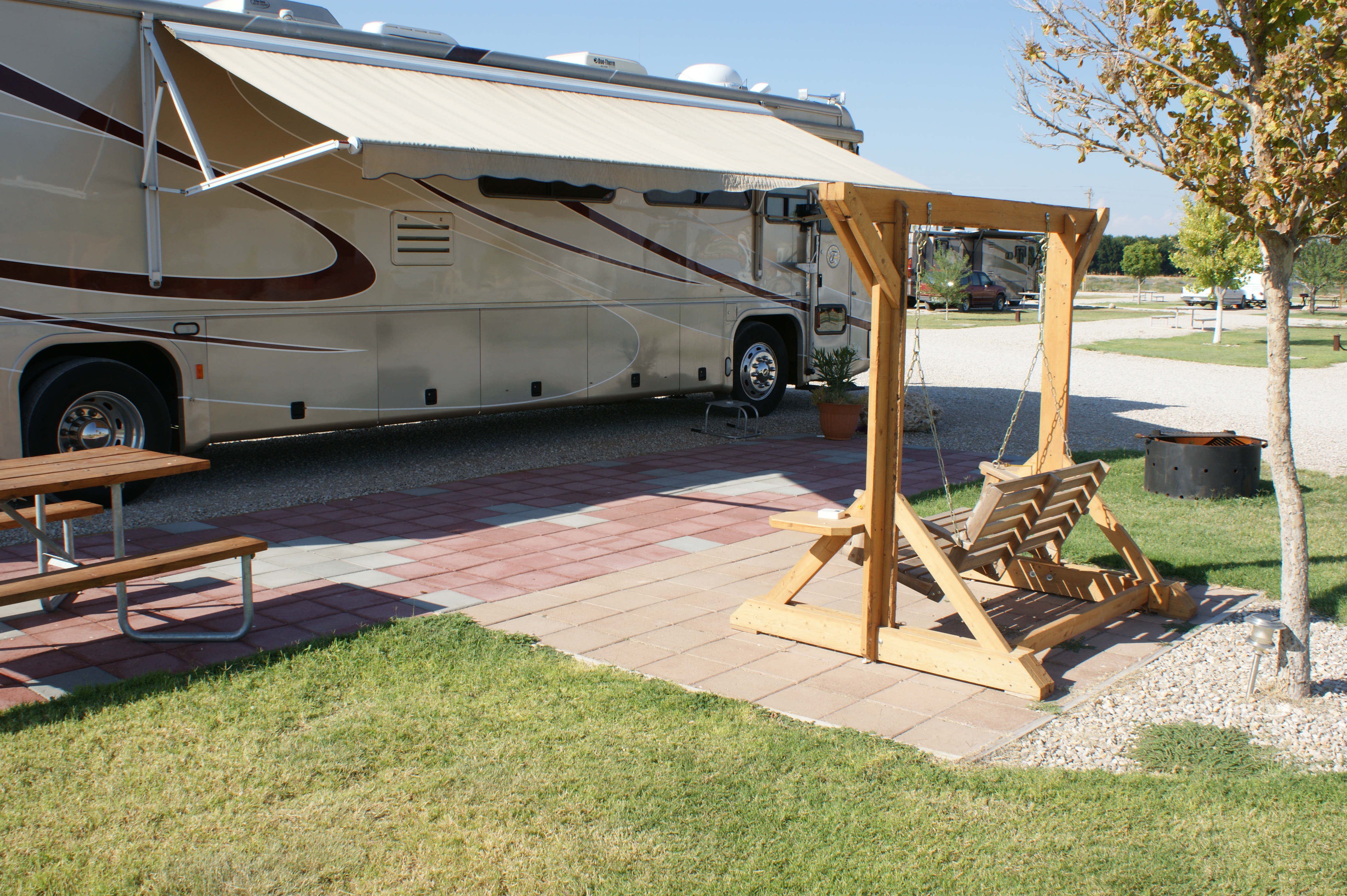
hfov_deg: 57.3
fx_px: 1234
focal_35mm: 33
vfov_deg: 39.9
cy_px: 448
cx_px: 674
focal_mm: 22
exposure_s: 1/125
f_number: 10
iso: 100
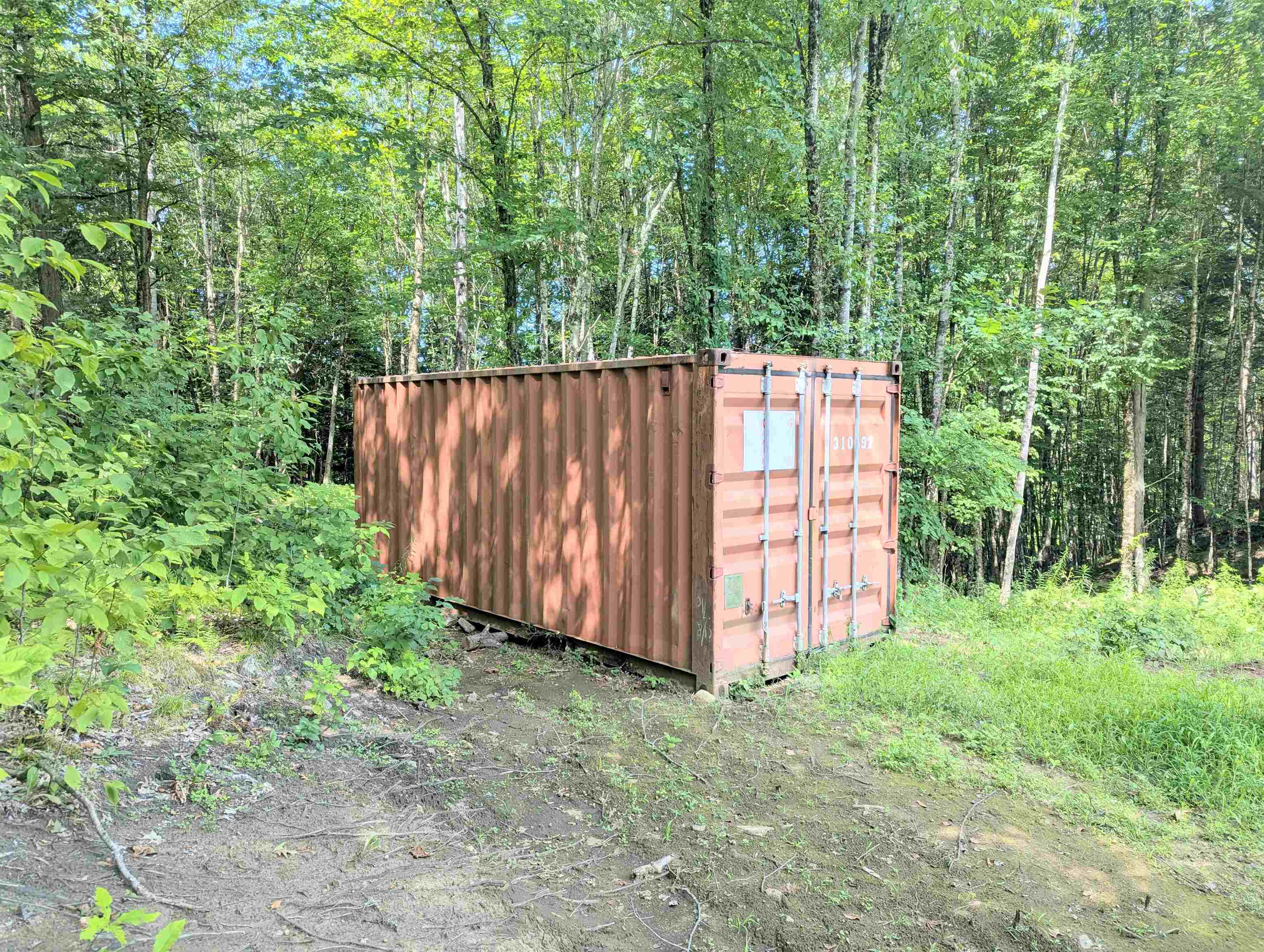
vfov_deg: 56.9
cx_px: 632
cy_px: 476
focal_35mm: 24
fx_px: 878
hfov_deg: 71.5
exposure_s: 1/306
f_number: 1.85
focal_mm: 6.81
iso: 45
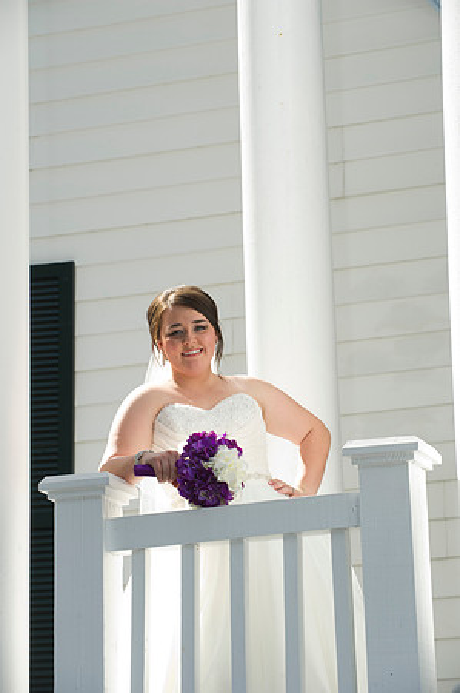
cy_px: 346
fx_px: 2497
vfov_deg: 15.8
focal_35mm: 130
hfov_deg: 10.5
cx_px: 230
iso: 320
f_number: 7.1
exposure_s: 1/200
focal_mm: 130
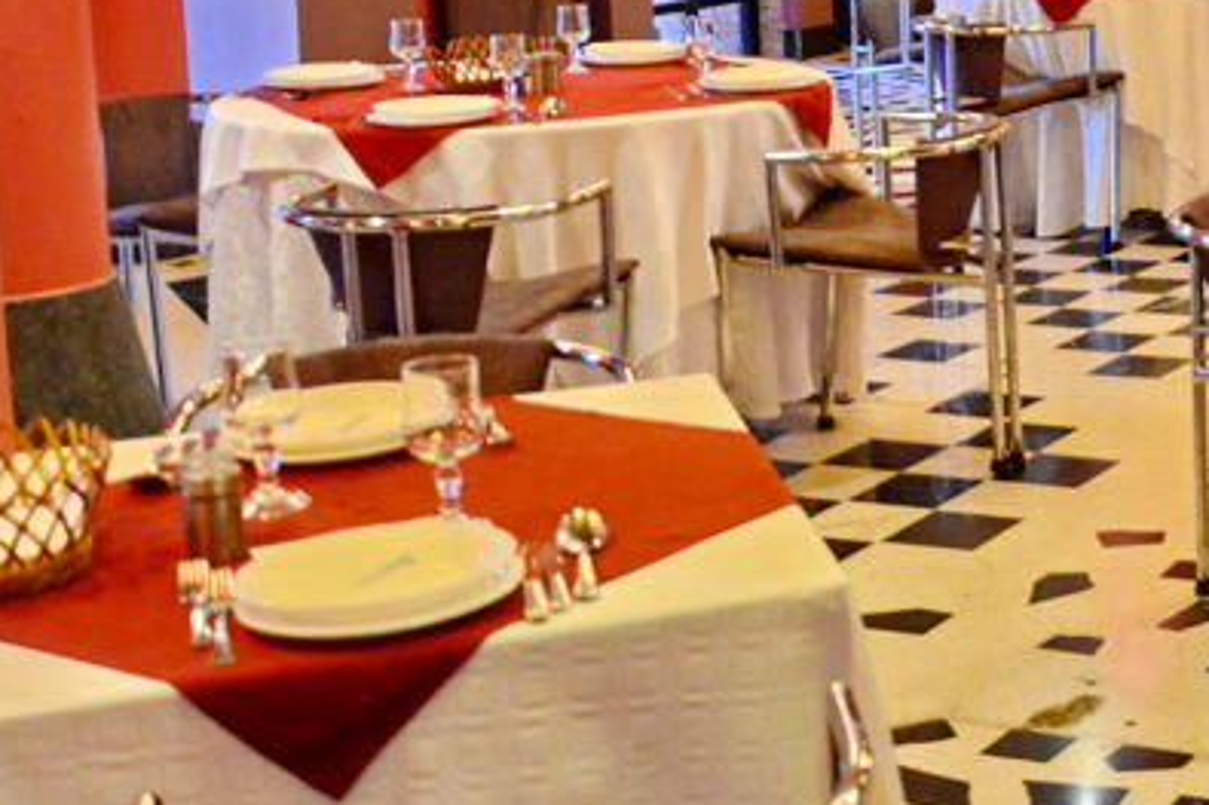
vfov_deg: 19.0
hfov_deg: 25.1
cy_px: 49
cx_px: 1561
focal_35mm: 70
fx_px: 2350
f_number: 4
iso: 1250
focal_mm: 18
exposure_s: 1/15
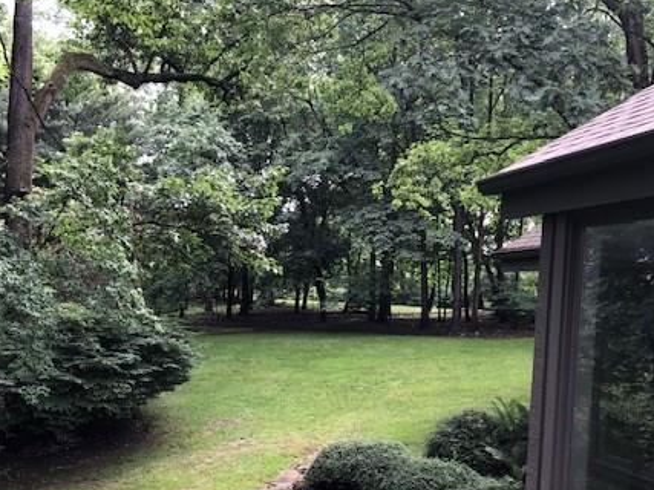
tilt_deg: +1.4
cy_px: 285
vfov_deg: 34.3
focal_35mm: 42
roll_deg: -3.4
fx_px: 793
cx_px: 289
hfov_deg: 44.7
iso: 20
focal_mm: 3.99
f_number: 1.8
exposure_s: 1/120
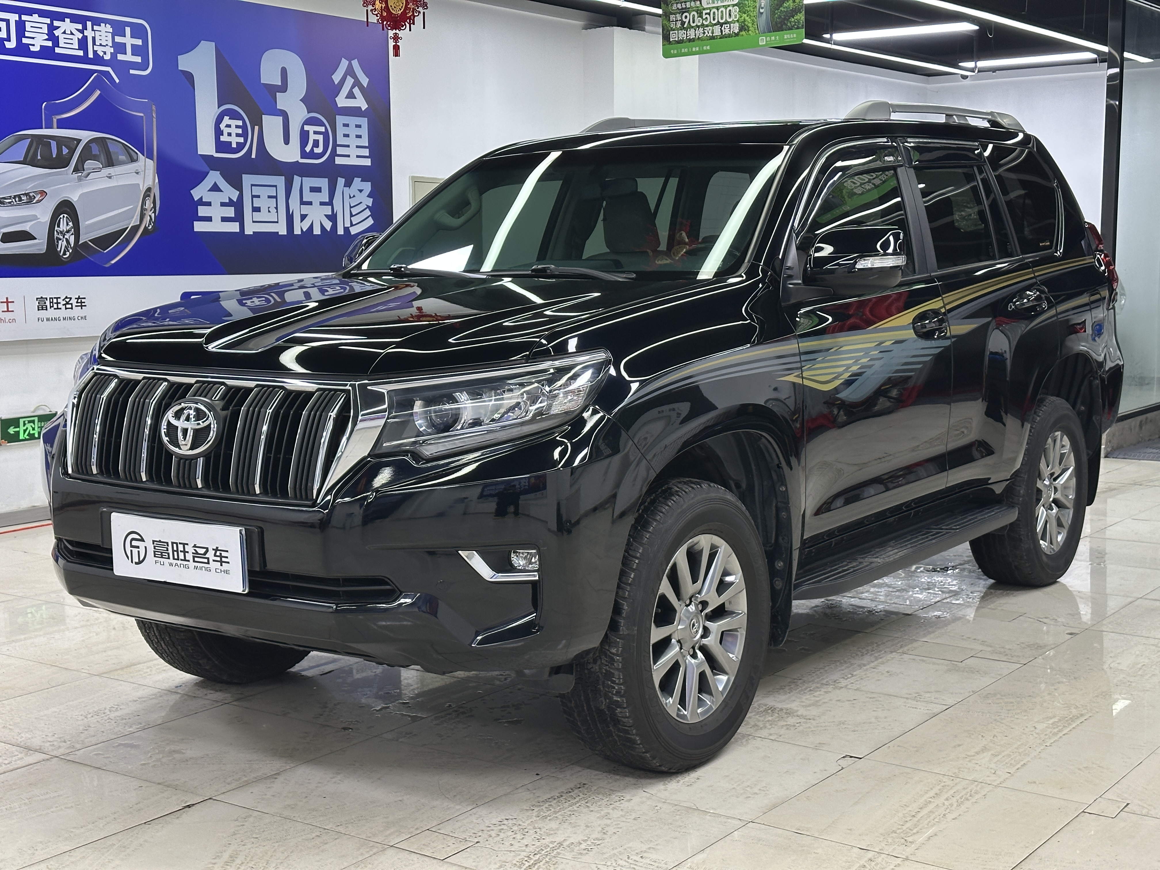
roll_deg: +0.3
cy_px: 435
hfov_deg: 39.7
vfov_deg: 30.3
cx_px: 580
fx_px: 1609
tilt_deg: -6.4
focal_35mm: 48
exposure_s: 1/100
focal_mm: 6.86
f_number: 1.78
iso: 160
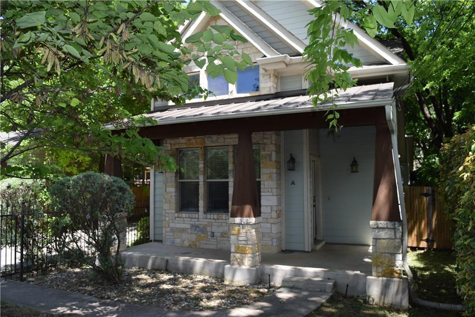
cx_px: 238
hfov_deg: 67.4
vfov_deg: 47.9
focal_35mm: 27
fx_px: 356
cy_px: 158
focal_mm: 18
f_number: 5.6
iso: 100
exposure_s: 1/125
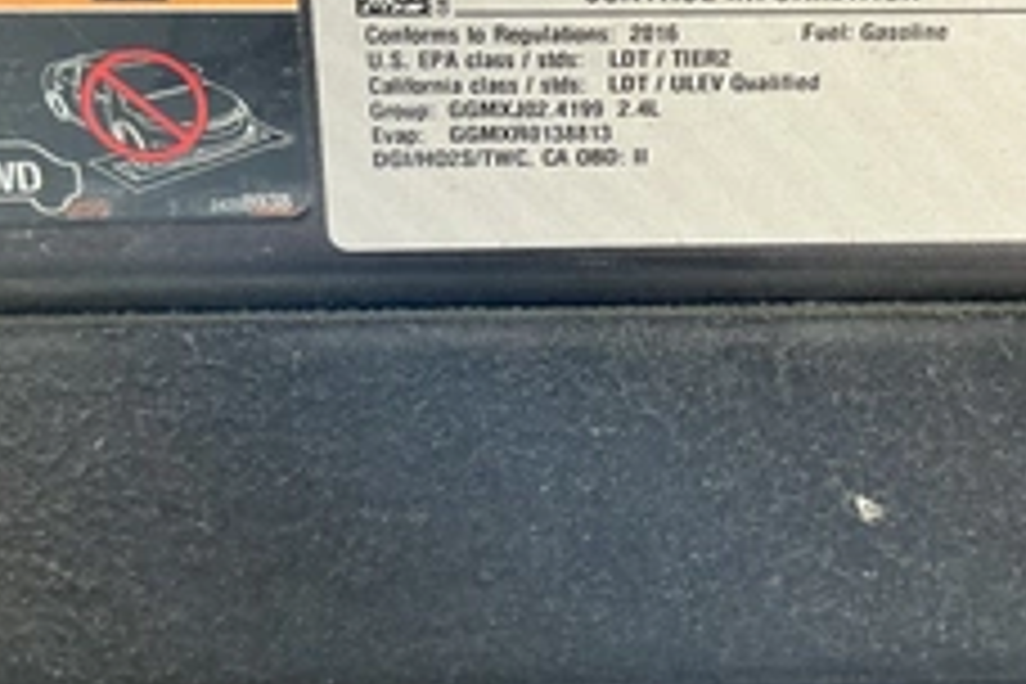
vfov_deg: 26.0
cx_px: 648
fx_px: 1453
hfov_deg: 38.6
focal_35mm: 51
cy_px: 135
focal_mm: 3
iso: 64
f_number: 1.8
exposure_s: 1/122
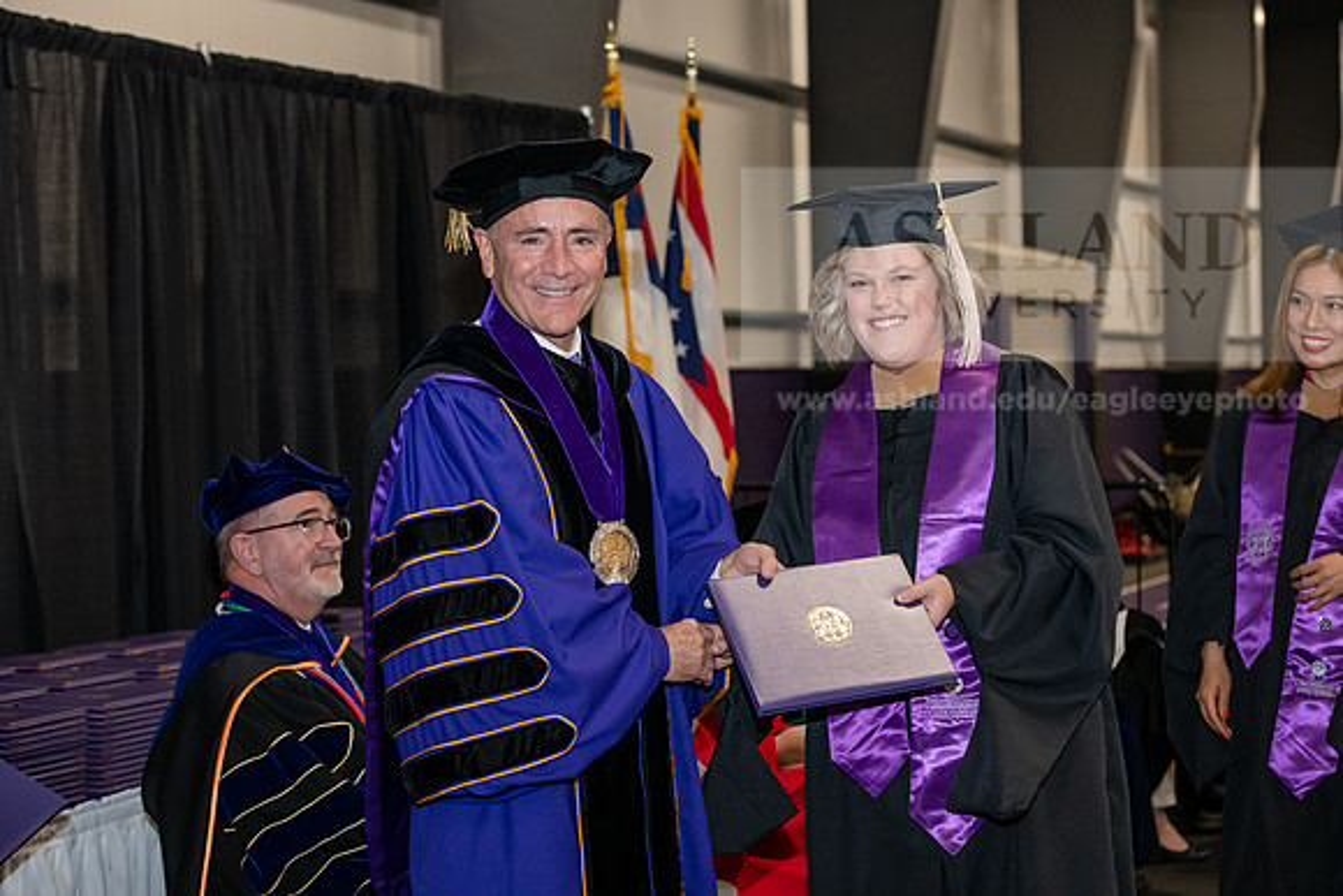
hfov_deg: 26.0
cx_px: 672
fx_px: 2910
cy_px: 448
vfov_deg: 17.5
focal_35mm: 78
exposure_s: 1/200
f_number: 5.6
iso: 2500
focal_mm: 78
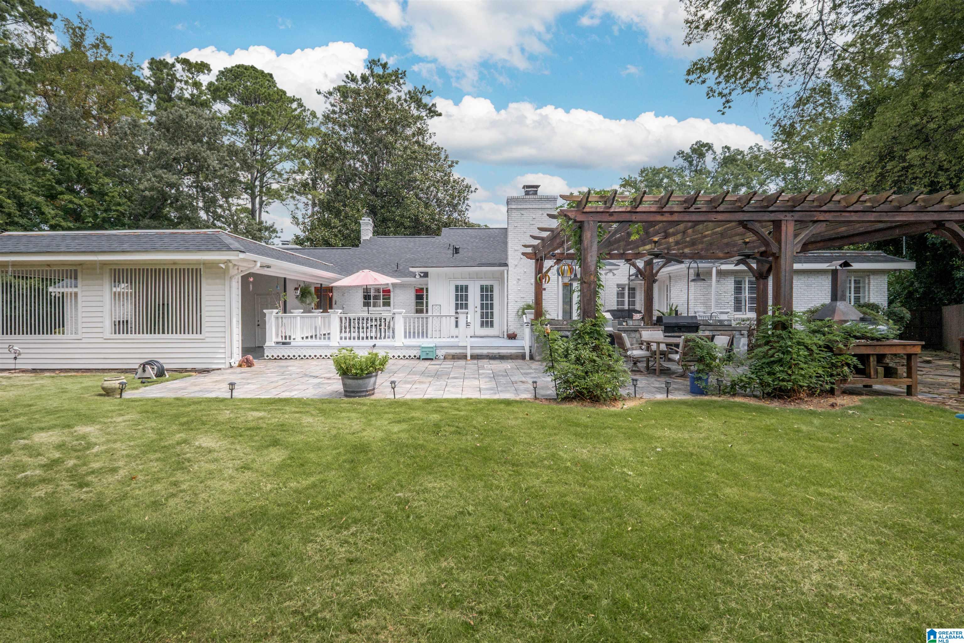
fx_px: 402
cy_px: 322
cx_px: 482
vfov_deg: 77.3
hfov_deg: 100.4
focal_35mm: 15
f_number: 7.1
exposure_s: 1/1250
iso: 1250
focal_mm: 10
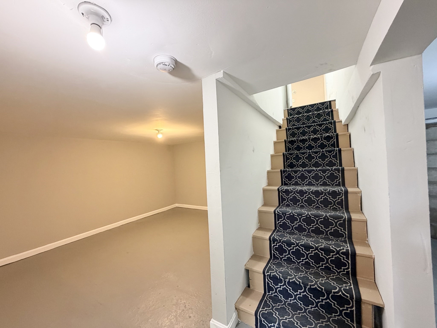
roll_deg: +4.0
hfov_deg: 102.1
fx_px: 177
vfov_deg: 85.7
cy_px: 164
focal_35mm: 14
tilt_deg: +0.1
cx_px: 218
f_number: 2.2
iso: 250
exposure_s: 1/60
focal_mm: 2.22
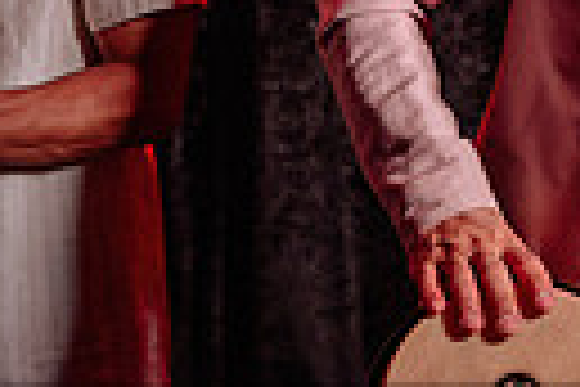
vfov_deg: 12.4
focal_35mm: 108
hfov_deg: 17.5
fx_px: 1740
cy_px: -83
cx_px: 791
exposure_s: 1/100
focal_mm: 24
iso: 500
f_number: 3.2
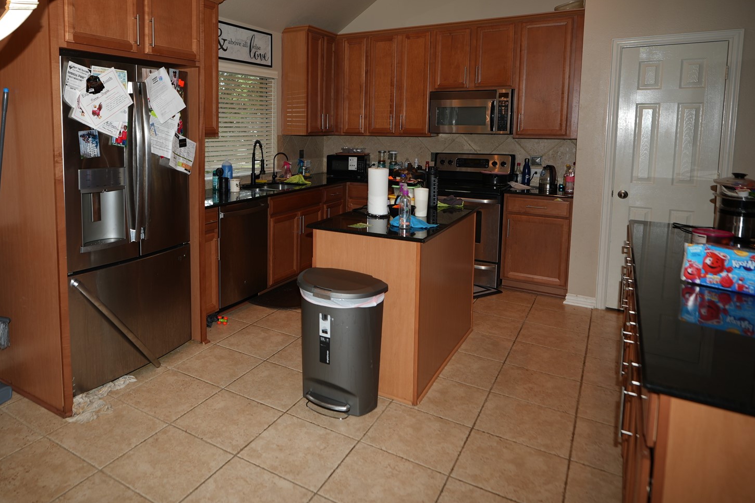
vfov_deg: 52.2
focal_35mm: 24
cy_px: 171
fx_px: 503
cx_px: 265
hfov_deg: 72.0
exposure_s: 1/60
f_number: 2.8
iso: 50
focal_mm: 16
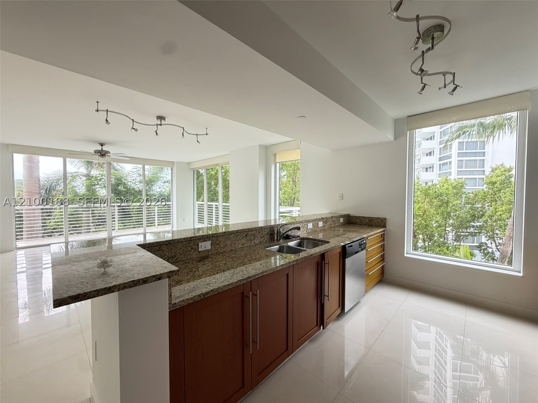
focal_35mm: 14
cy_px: 202
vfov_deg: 85.7
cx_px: 269
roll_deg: +0.6
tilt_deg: -1.7
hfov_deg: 102.1
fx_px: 218
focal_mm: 2.22
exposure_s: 1/120
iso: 320
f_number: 2.2
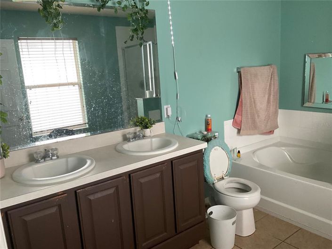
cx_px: 166
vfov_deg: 48.2
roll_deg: +4.5
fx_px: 278
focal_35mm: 29
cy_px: 124
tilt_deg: -12.4
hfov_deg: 61.7
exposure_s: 1/60
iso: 125
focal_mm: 3
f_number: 1.8
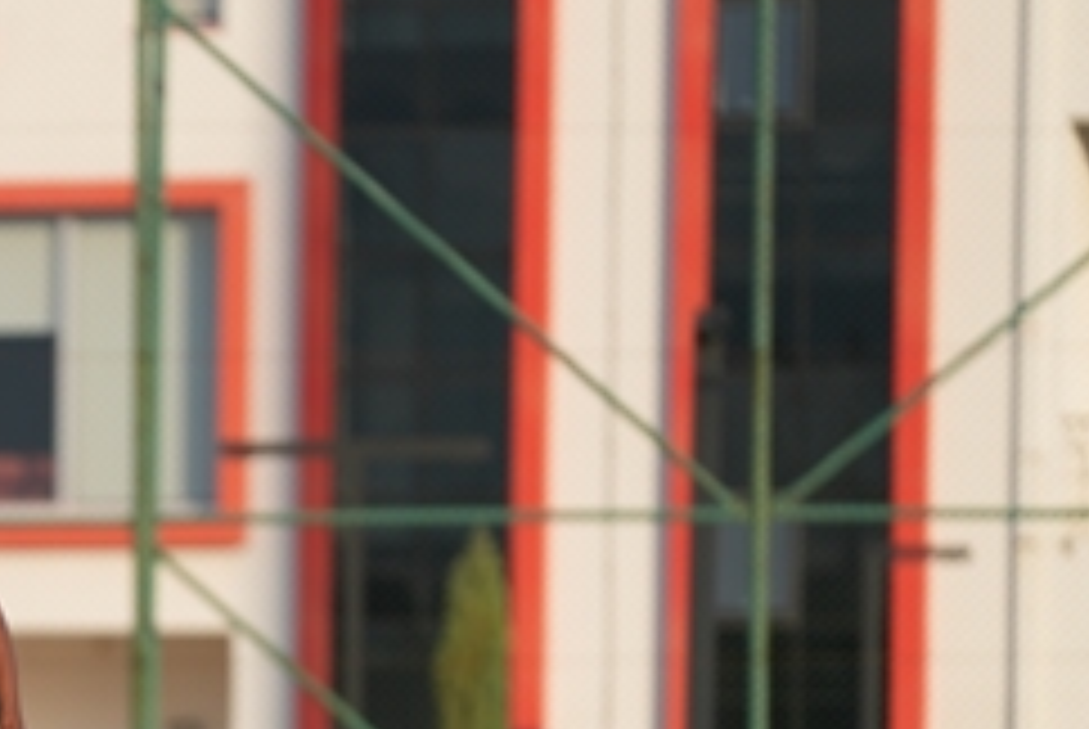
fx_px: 12478
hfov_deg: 5.0
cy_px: 871
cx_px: -297
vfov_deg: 3.3
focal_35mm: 412
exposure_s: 1/1250
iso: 125
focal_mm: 156
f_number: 2.8
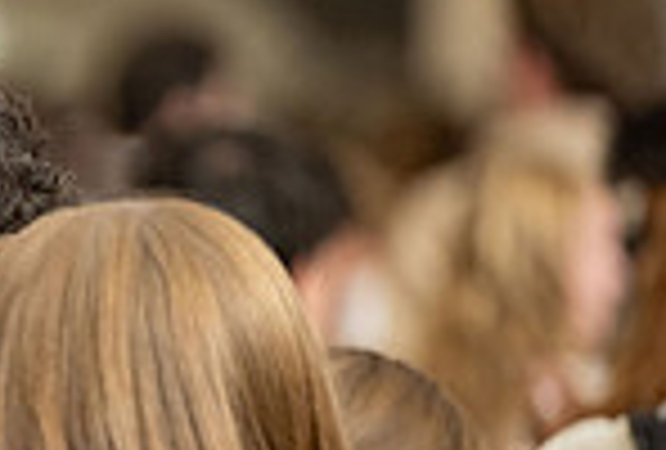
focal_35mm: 794
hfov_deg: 2.6
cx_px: -332
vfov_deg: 1.7
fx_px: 14749
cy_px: 461
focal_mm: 200
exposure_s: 1/500
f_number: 2.8
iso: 2500
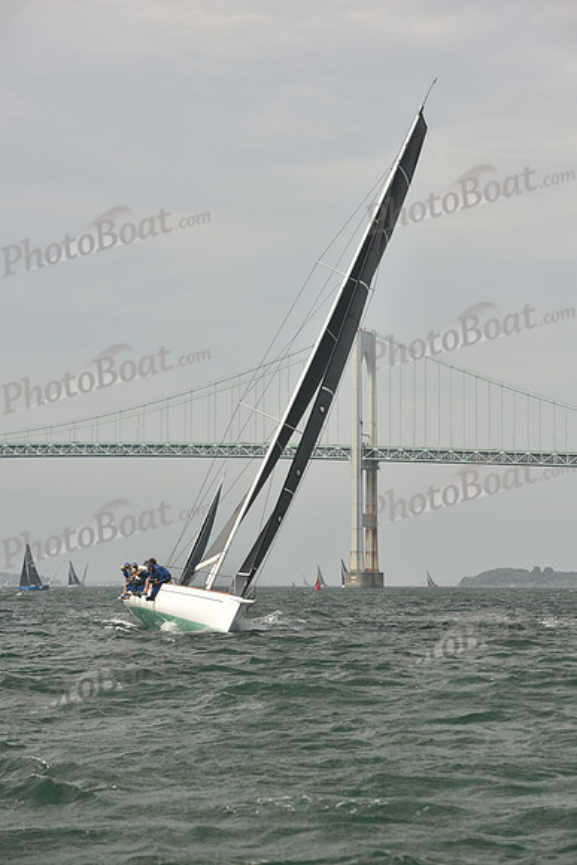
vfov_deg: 20.4
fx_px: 2403
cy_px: 432
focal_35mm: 100
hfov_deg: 13.7
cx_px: 288
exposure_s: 1/640
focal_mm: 100
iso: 250
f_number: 6.3
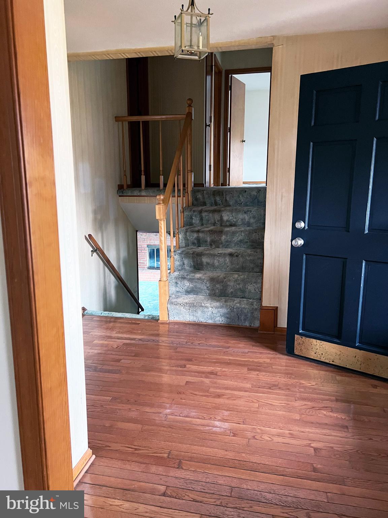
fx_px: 389
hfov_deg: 53.1
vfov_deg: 67.3
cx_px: 194
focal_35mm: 26
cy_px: 259
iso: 500
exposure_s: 1/30
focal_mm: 5.7
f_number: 1.5
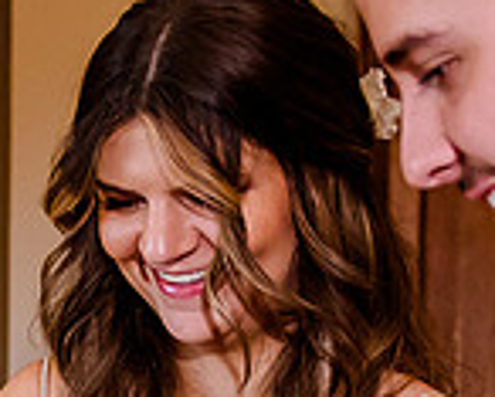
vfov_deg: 11.8
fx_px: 1891
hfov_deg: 14.6
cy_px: 421
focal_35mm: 129
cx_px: -11
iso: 3200
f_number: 2.8
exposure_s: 1/400
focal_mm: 24
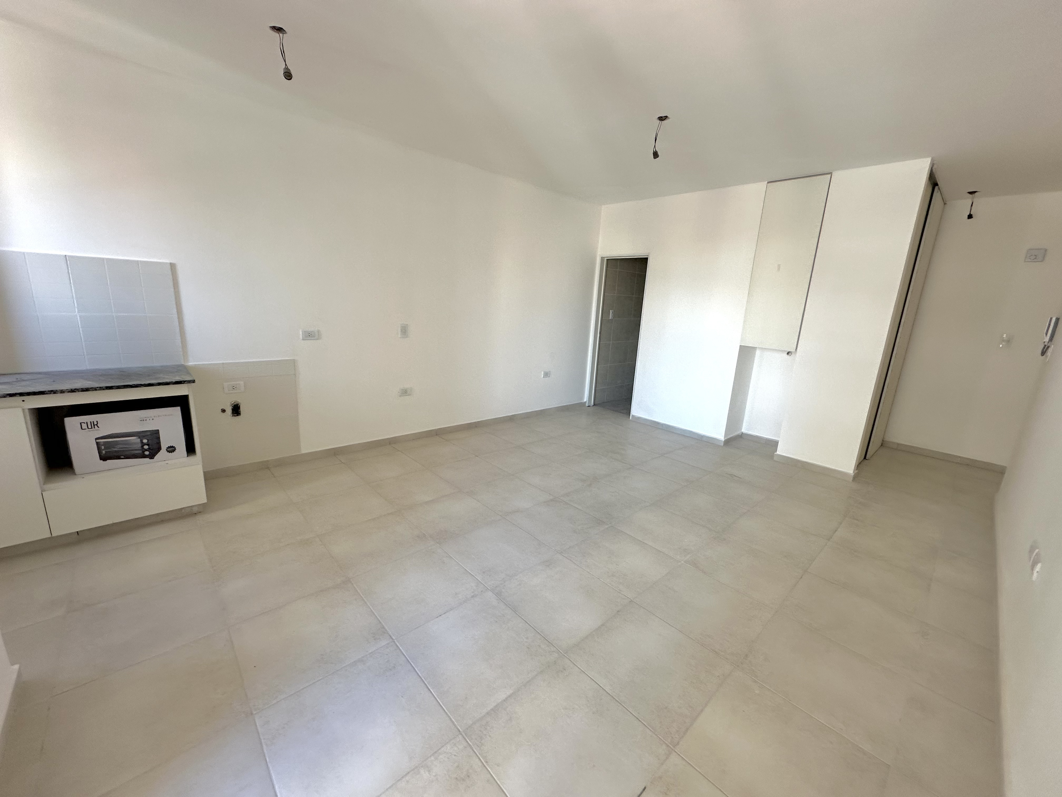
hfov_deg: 102.1
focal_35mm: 14
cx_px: 531
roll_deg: -3.0
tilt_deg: -13.4
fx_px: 430
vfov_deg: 85.7
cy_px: 398
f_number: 2.2
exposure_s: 1/99
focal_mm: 2.22
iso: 100
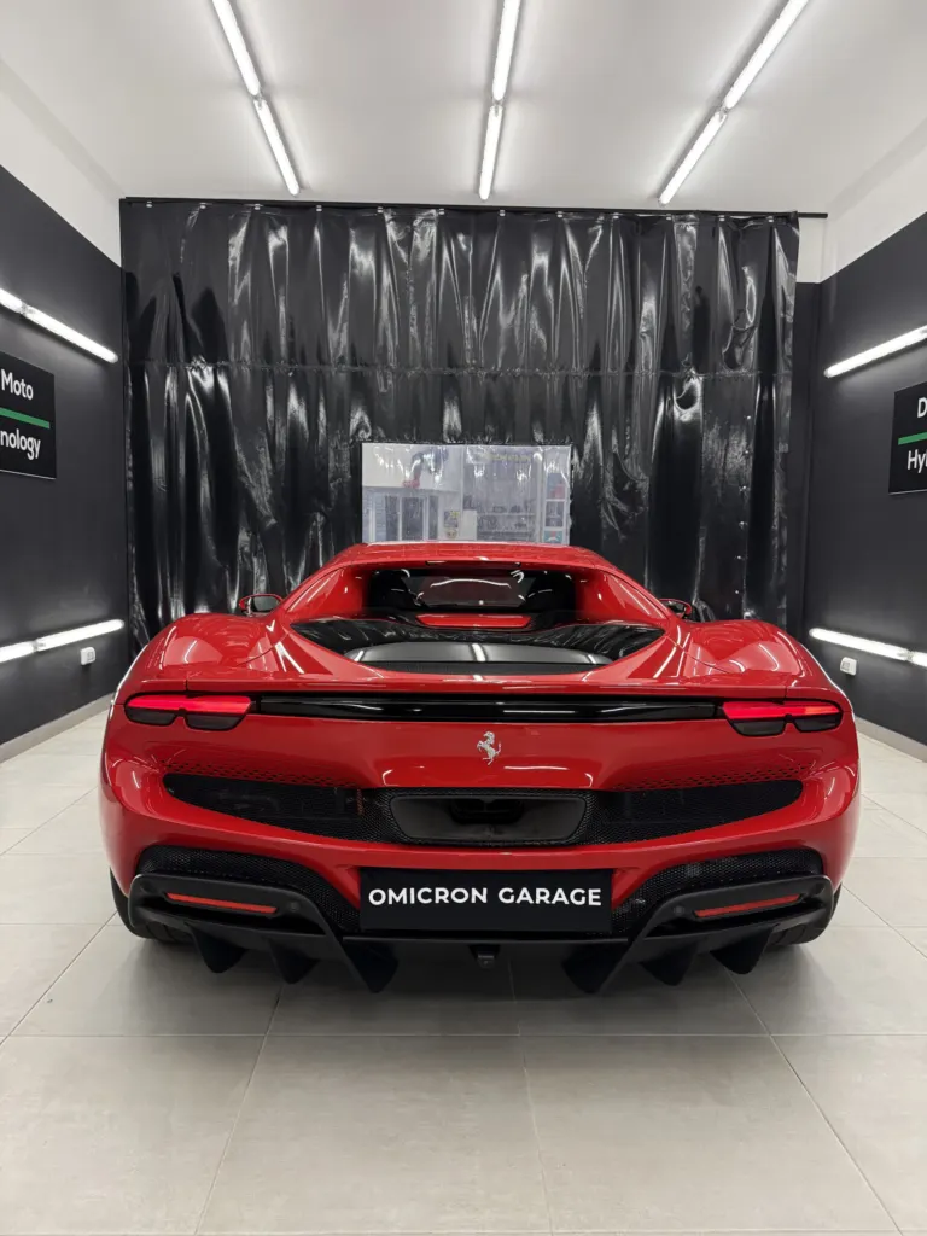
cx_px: 464
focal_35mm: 24
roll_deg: -0.8
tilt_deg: -4.9
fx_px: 857
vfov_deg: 71.6
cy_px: 618
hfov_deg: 56.8
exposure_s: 1/98
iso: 250
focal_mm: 6.76
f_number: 1.78
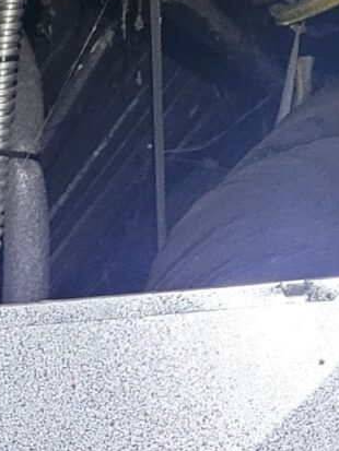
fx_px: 2101
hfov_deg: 8.6
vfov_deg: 11.6
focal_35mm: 161
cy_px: 734
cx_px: -385
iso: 640
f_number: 1.8
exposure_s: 1/30
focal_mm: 5.4
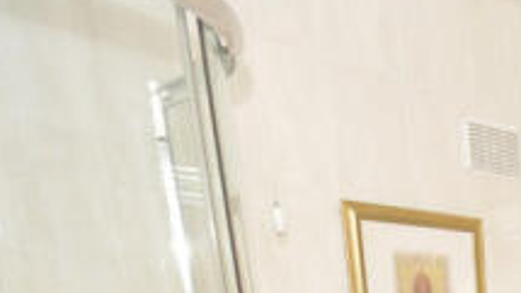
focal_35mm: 48
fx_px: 663
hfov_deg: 31.9
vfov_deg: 19.8
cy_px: 496
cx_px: 688
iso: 800
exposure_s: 1/60
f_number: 7.1
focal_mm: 10
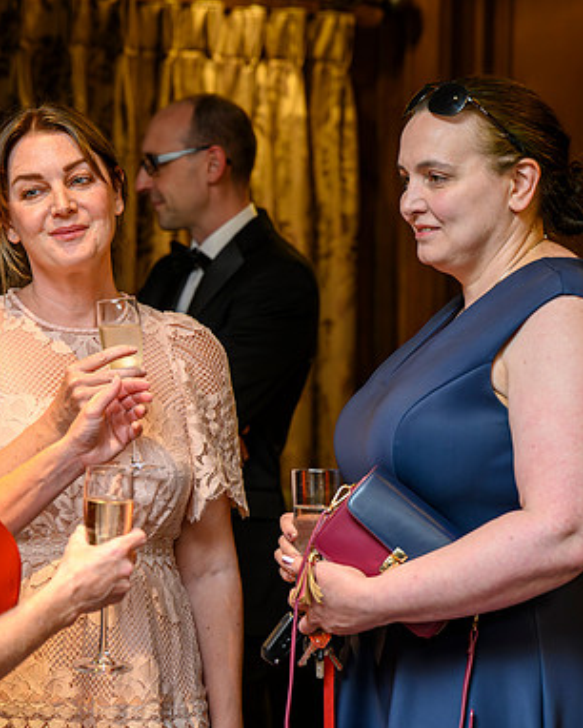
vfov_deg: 16.0
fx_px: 2586
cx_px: 118
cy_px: 366
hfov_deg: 12.8
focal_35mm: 120
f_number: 4
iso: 2800
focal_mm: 84
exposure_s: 1/200
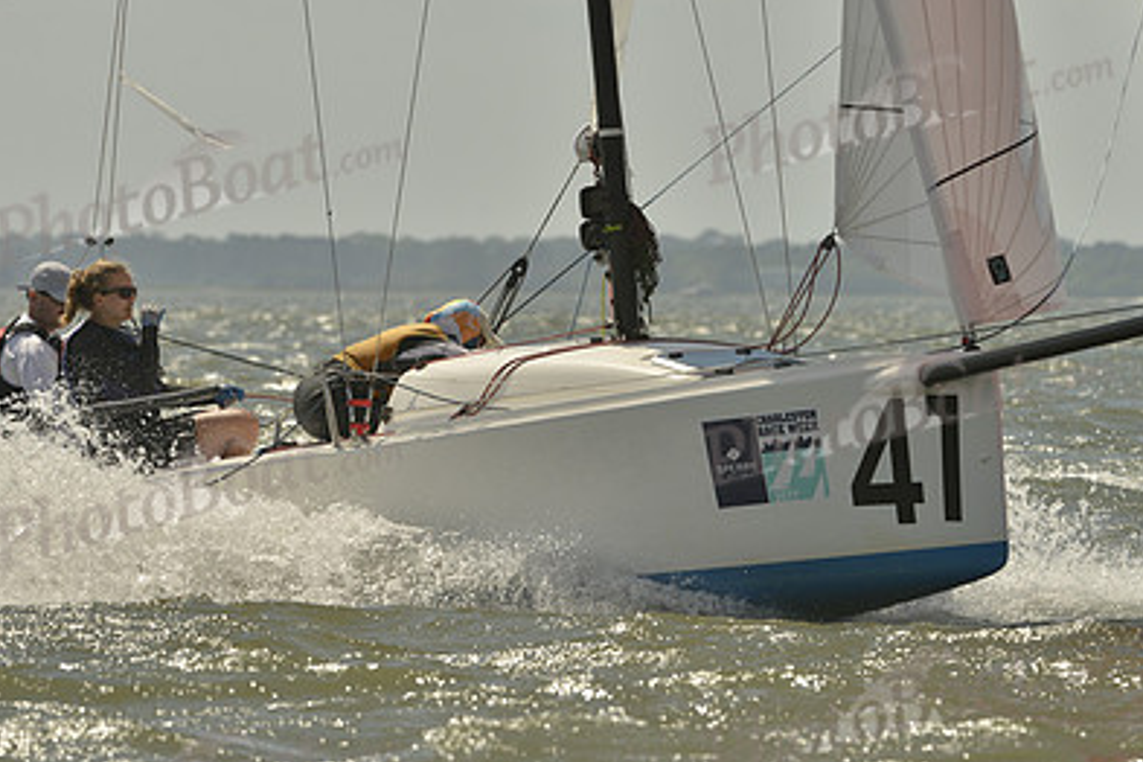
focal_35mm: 428
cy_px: 301
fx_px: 13588
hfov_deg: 4.8
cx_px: 556
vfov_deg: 3.2
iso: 280
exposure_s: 1/1600
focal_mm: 290
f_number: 9
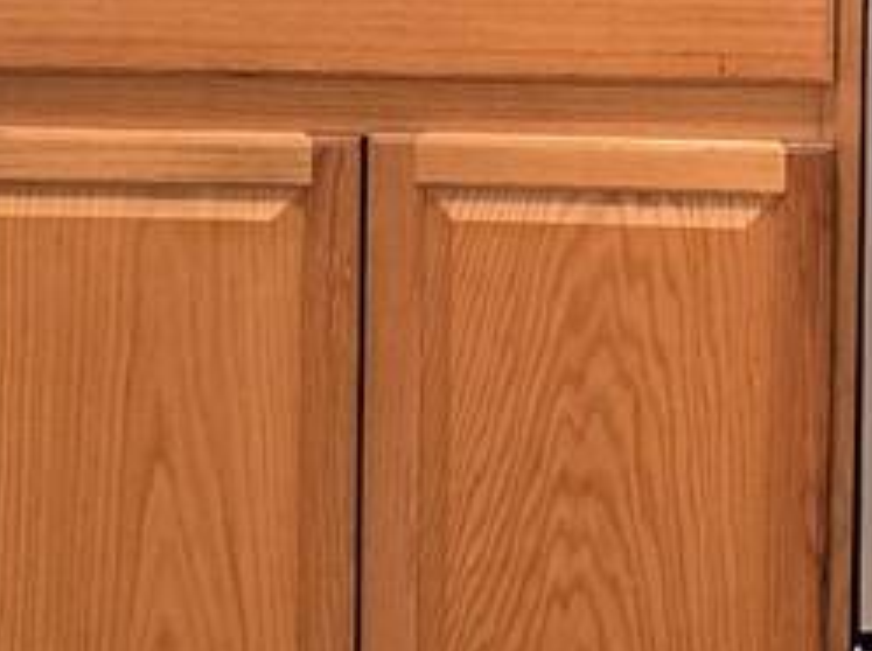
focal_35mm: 148
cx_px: 742
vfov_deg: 9.5
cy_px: -539
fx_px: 3723
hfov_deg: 13.3
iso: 400
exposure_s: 1/120
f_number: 1.7
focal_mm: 6.3
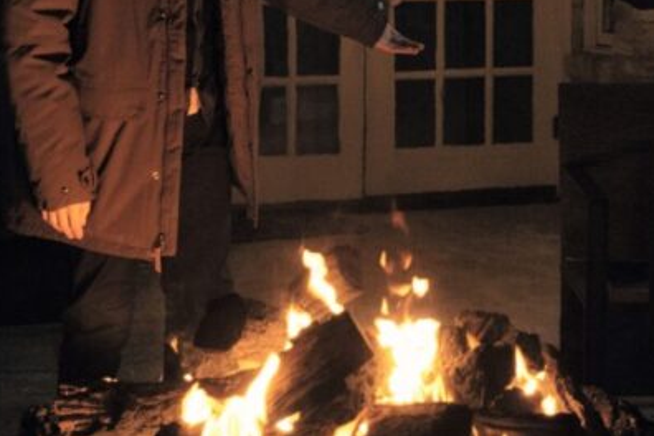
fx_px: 1726
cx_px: 411
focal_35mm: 95
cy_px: -1
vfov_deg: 14.2
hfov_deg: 21.4
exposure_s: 1/200
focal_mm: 31.1
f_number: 2.8
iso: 3200
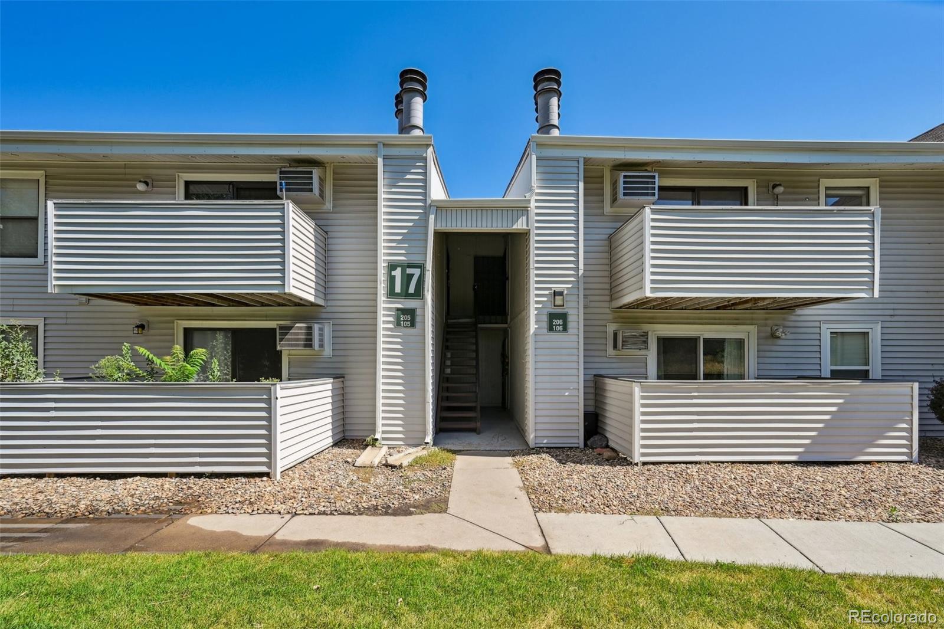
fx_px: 367
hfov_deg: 104.3
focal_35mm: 14
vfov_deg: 81.2
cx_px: 472
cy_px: 314
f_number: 10
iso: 400
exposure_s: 1/500
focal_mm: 14
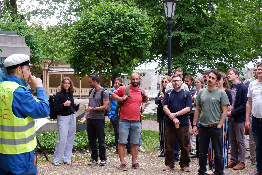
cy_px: 88
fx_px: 495
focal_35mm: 68
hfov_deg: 29.6
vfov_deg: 20.0
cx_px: 131
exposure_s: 1/100
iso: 800
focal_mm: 45
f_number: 5.6
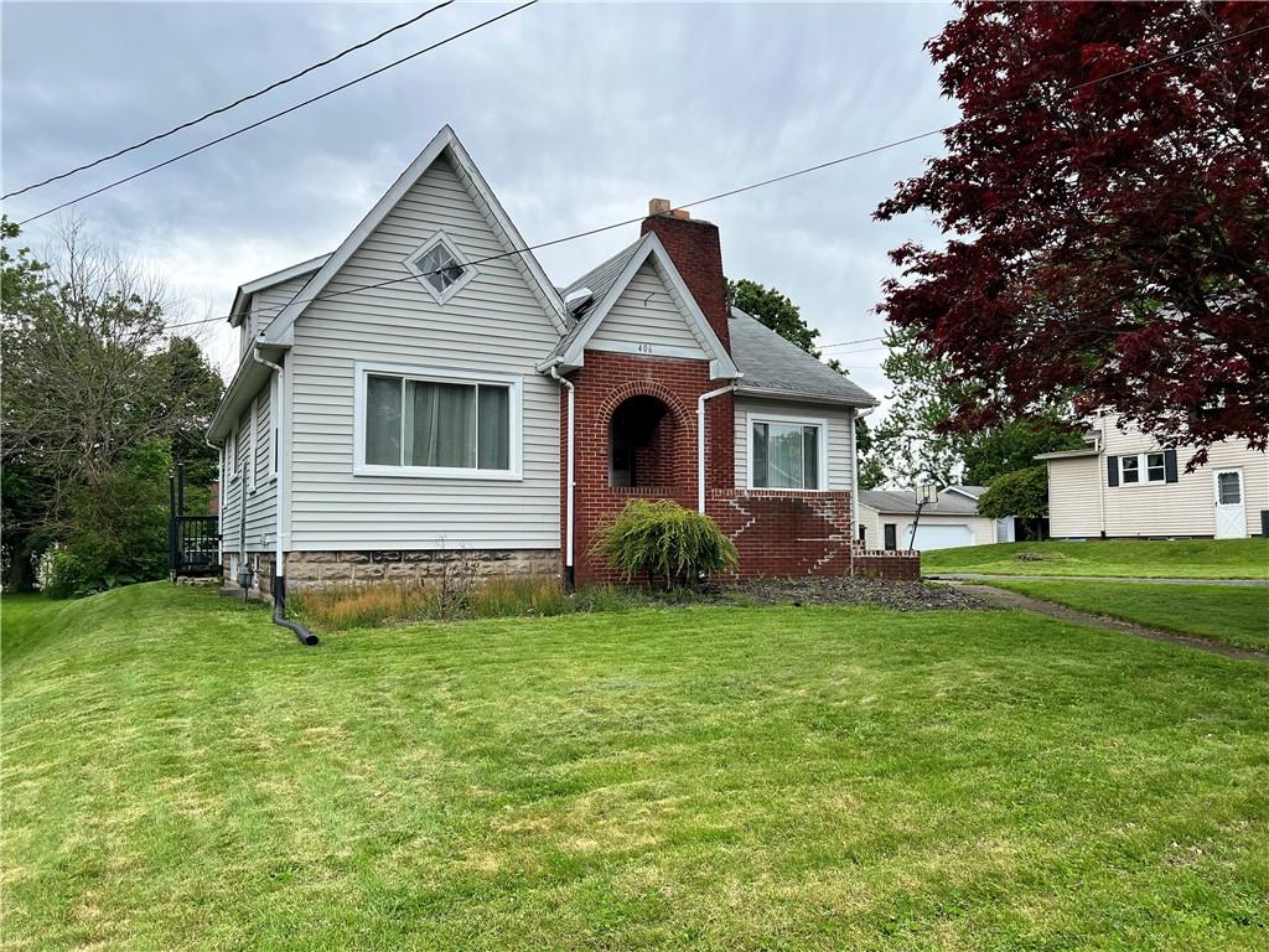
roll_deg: +0.4
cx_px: 634
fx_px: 953
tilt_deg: +4.2
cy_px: 476
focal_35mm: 26
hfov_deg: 67.3
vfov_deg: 53.1
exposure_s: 1/2762
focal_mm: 5.7
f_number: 1.5
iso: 50
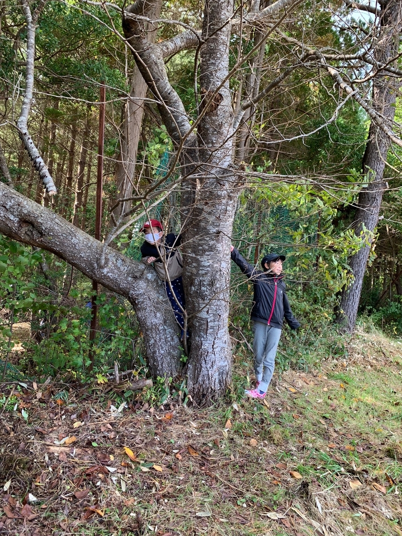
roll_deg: -8.6
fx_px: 403
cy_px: 268
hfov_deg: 53.1
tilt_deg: +3.2
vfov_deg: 67.3
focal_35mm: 26
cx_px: 201
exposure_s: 1/121
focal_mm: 4.25
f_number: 1.8
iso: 40
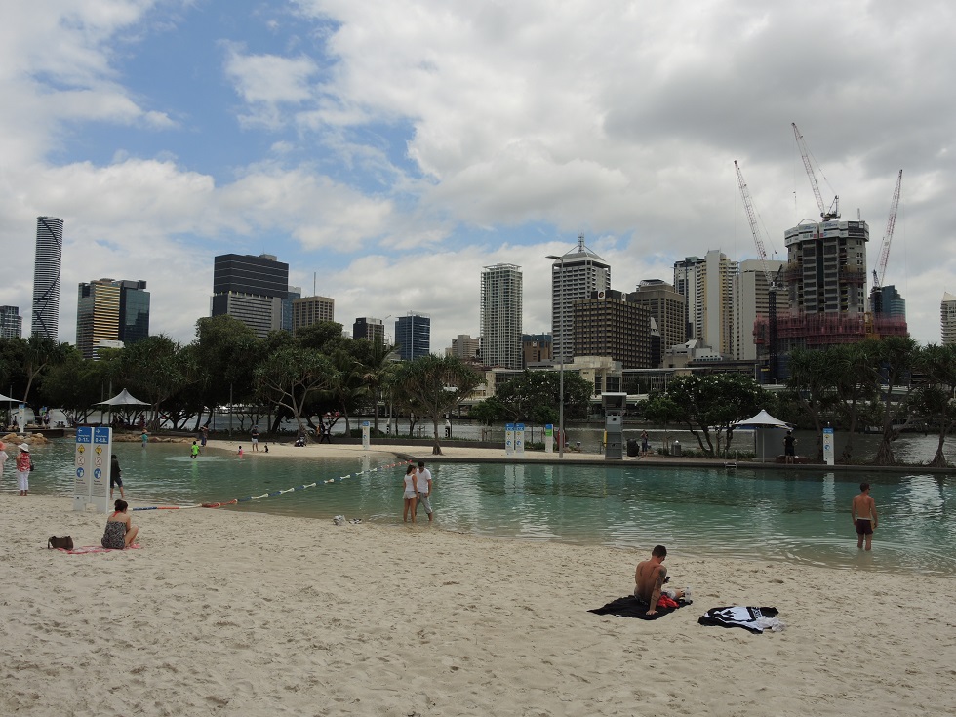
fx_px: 773
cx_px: 478
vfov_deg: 49.7
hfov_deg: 63.4
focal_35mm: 28
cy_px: 358
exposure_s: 1/1250
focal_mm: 6
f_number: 4
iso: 80
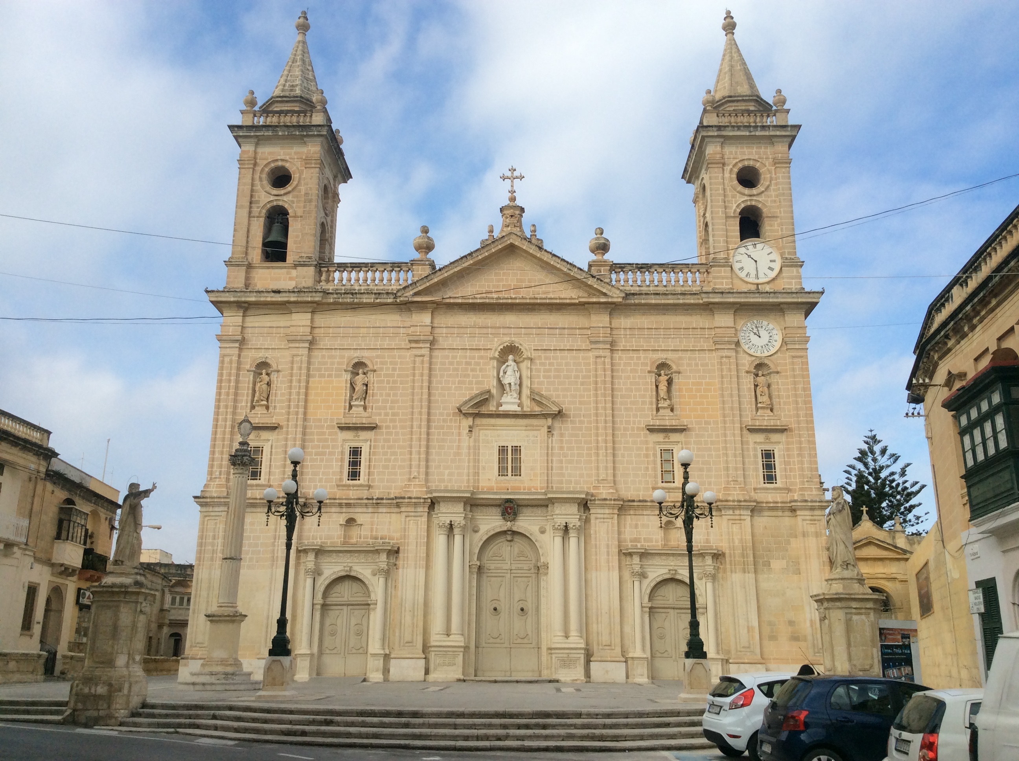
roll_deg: +0.1
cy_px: 380
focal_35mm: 32
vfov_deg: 44.1
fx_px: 941
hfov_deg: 56.9
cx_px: 510
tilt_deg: +16.3
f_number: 2.4
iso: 32
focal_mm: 3.3
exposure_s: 1/1395
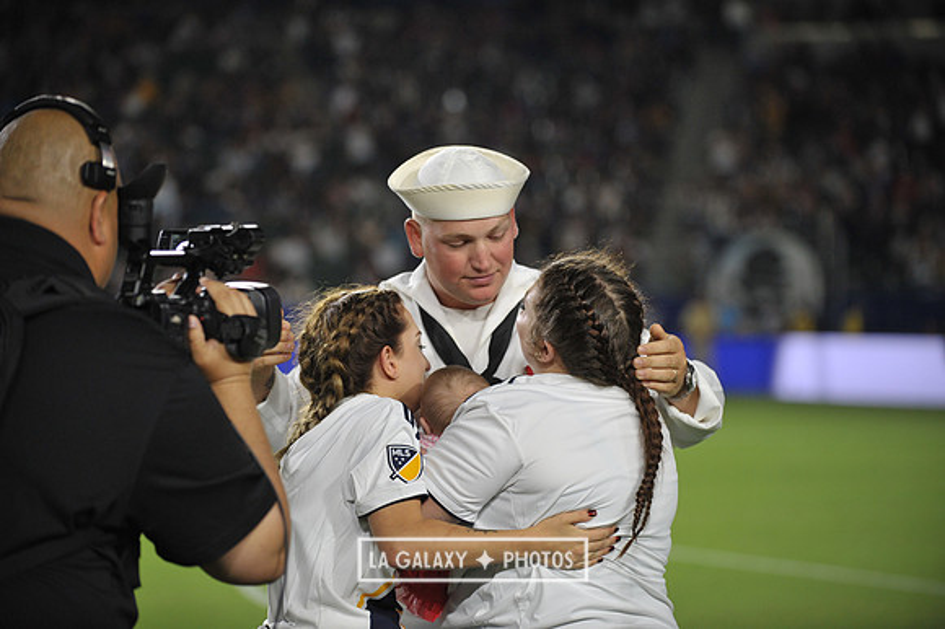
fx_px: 3043
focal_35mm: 116
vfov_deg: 11.8
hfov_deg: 17.7
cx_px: 472
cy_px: 314
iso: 1250
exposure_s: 1/1000
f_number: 2.8
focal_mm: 116
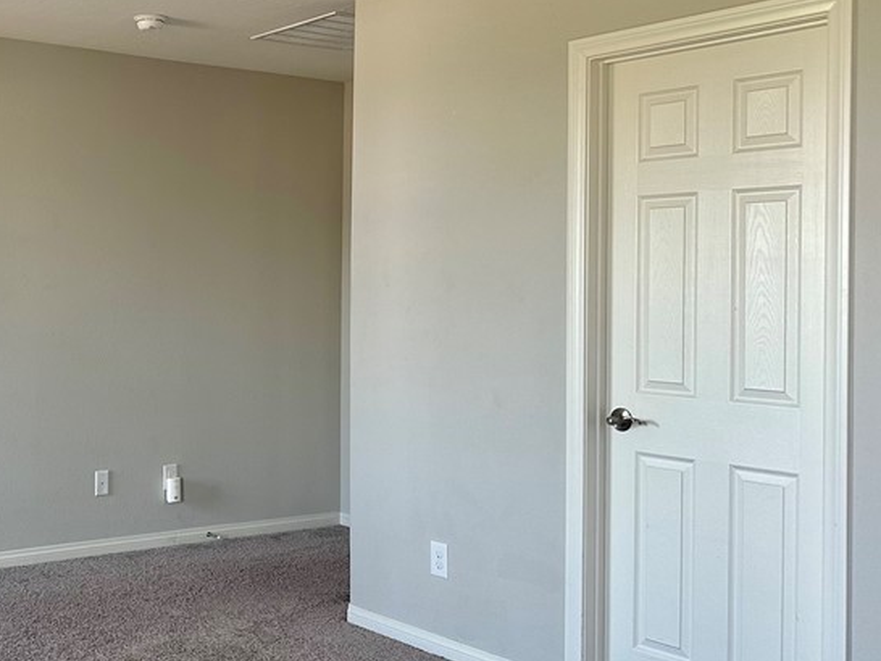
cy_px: 300
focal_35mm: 45
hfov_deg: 39.4
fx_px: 1146
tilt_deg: -0.5
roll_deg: -0.4
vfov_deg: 32.2
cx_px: 108
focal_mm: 6.86
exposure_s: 1/120
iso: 160
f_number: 1.78
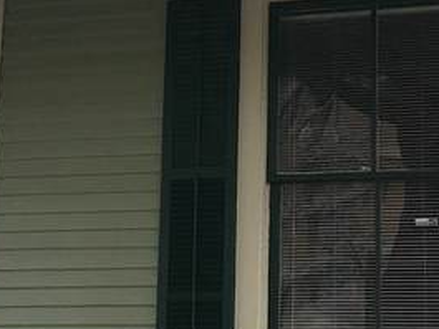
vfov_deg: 10.9
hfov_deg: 14.6
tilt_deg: +15.7
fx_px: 1713
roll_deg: -3.7
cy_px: -3
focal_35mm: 135
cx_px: 164
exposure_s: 1/778
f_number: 1.8
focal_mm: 3.99
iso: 20
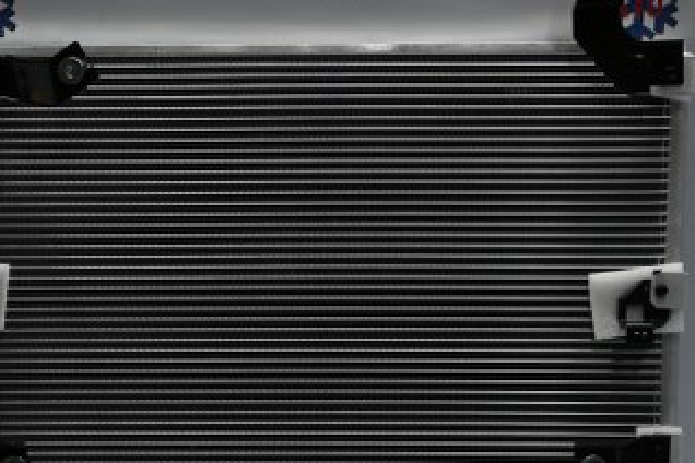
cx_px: 304
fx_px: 1313
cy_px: 334
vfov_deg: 19.9
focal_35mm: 68
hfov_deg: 29.6
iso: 200
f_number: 4.2
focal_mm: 24
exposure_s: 1/40
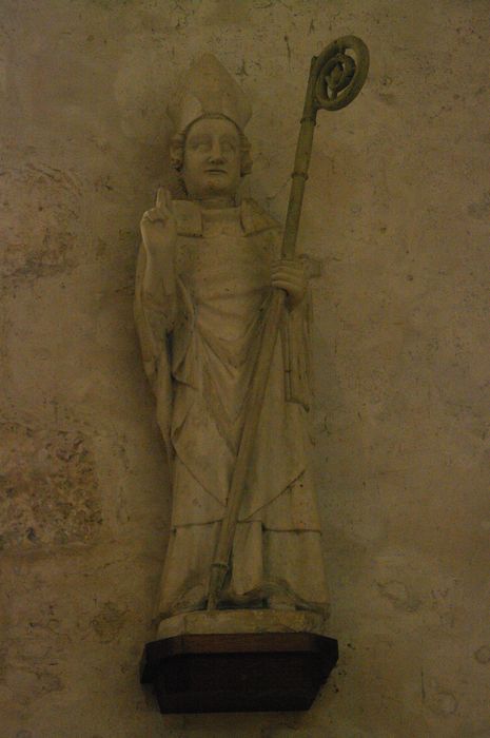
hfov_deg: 11.7
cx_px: 245
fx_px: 2394
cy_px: 369
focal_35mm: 117
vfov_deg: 17.5
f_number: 5.6
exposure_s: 1/60
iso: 3200
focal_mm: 78
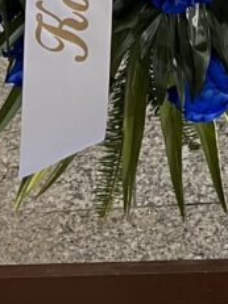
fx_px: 1266
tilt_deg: -8.9
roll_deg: +1.4
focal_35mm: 144
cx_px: 178
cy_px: -471
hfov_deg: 10.3
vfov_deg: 11.1
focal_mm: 5.1
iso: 200
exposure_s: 1/50
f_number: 1.6
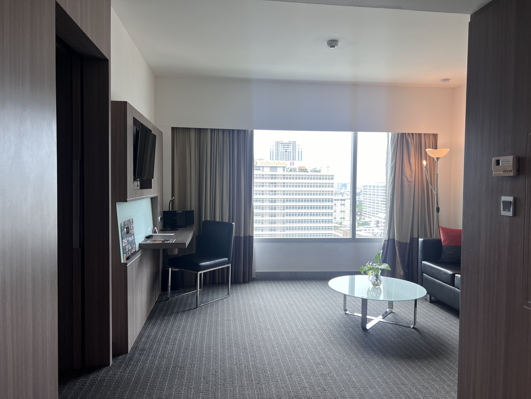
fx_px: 399
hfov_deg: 67.3
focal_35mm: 26
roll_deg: -0.5
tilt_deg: -1.7
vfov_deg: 53.1
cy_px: 200
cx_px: 266
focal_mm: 5.7
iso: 32
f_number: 1.5
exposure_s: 1/145
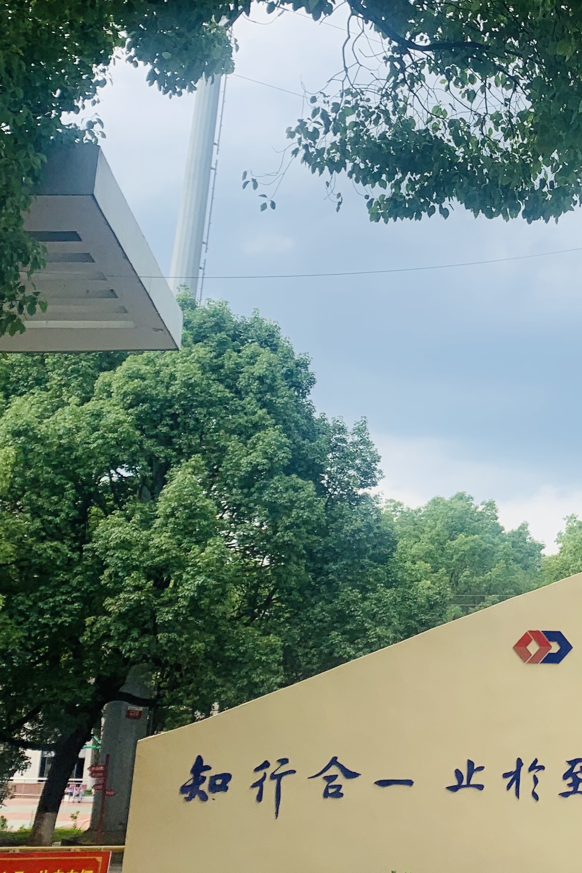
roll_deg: -1.8
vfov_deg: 33.3
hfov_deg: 21.3
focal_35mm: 60
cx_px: 670
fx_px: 1455
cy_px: 363
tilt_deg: +15.0
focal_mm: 4.25
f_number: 1.8
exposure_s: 1/808
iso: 25
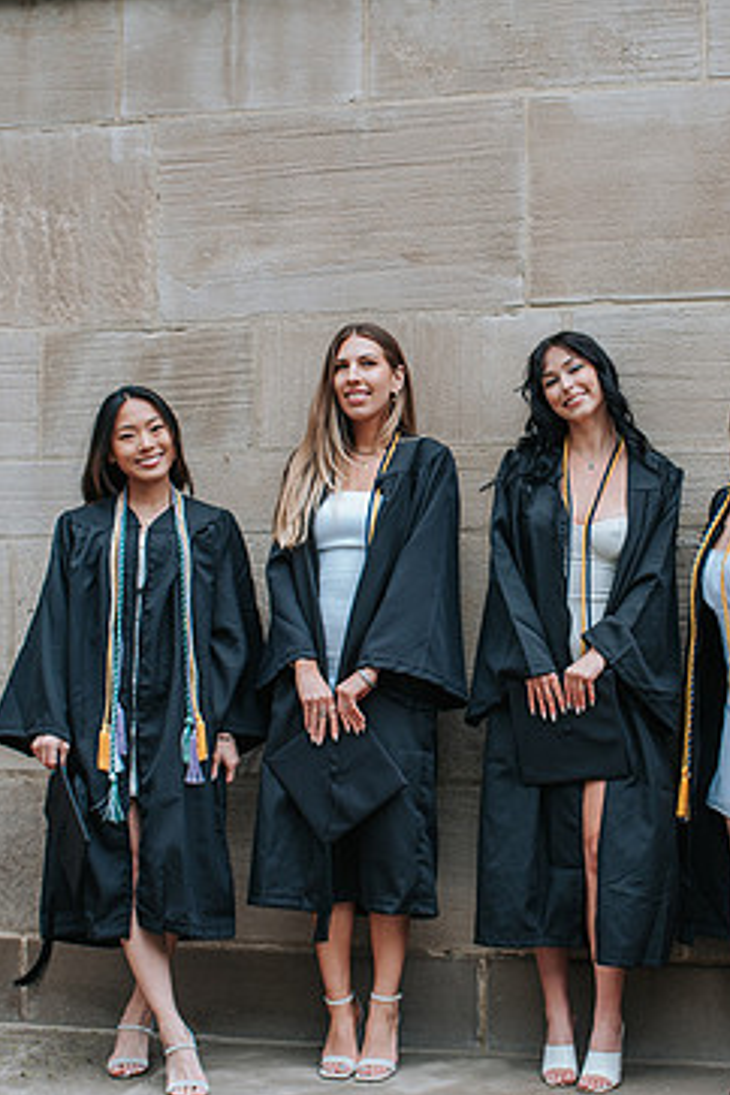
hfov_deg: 24.0
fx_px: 1703
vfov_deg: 35.6
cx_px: 507
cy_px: 554
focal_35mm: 56
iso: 200
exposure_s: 1/320
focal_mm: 35
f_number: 3.5
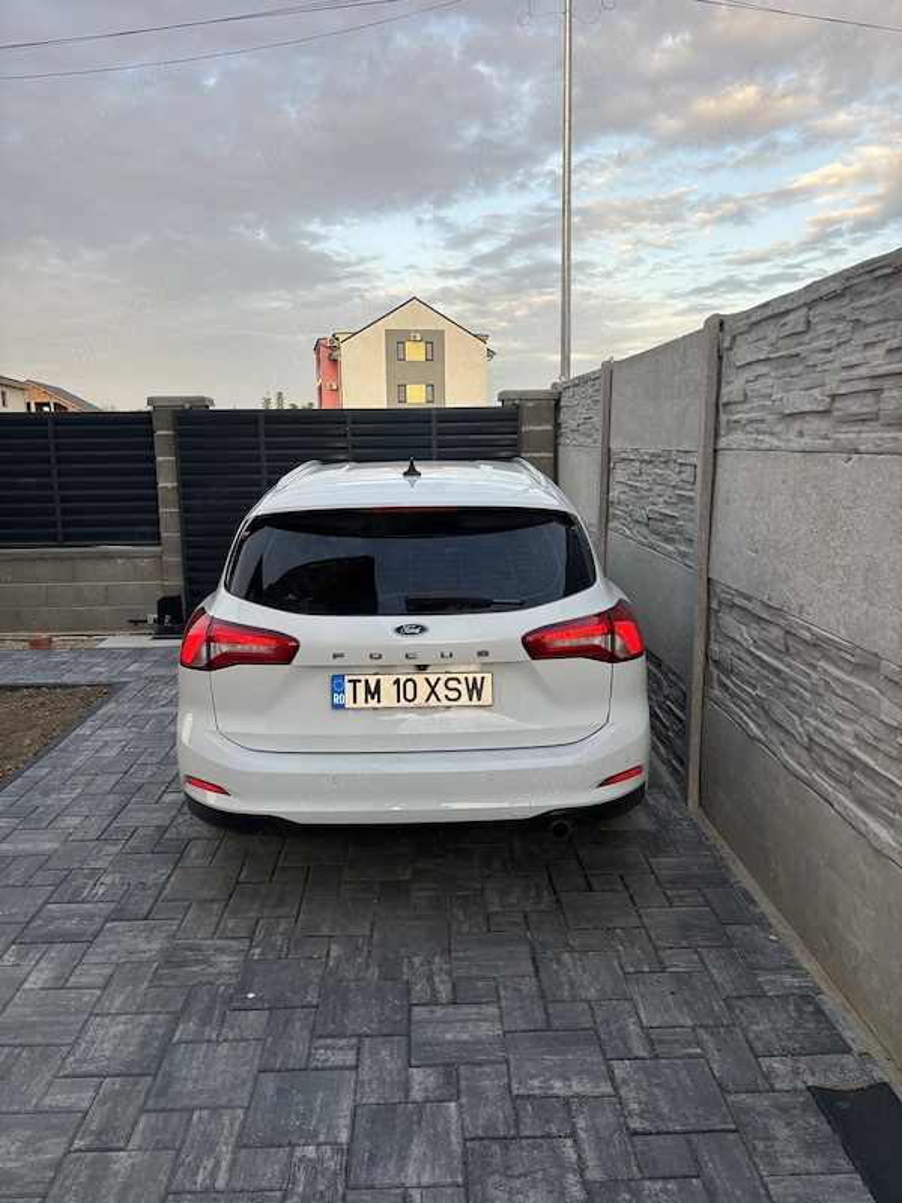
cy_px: 602
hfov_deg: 53.1
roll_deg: -0.3
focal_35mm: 26
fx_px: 903
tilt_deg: -9.3
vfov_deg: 67.3
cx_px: 451
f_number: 1.6
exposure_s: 1/380
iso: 50
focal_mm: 5.96
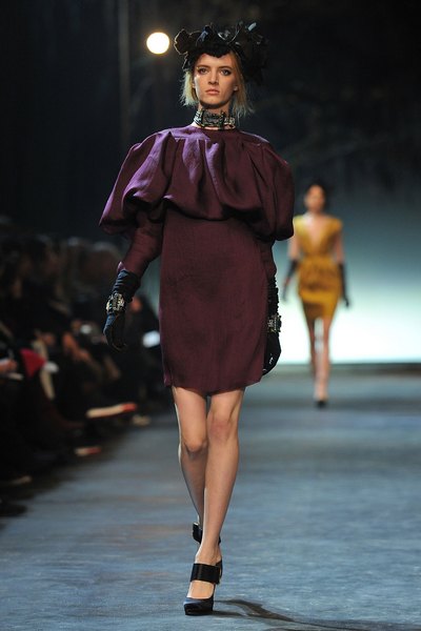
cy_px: 316
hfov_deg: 6.9
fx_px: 3508
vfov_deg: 10.3
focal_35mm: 200
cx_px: 210
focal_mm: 200
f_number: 3.5
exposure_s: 1/800
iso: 2500
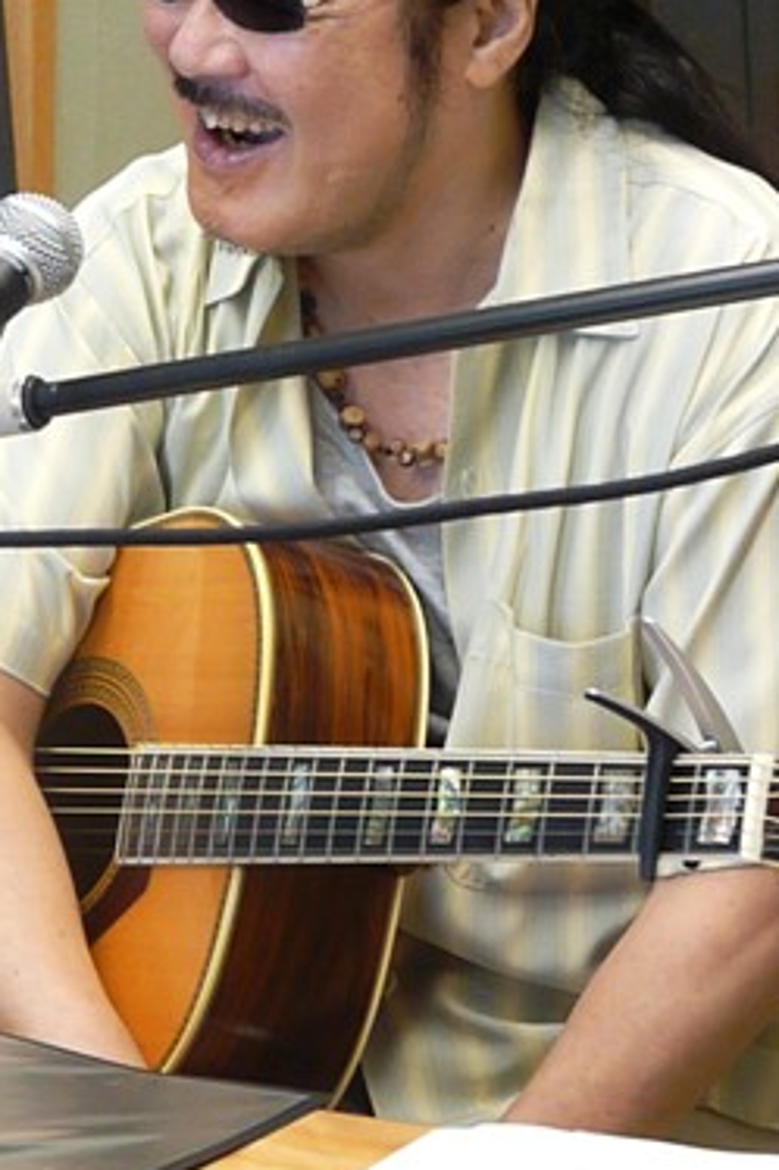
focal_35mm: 167
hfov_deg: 8.2
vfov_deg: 12.3
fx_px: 5425
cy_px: 441
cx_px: 332
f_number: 3.6
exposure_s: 1/80
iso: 800
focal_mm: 22.3
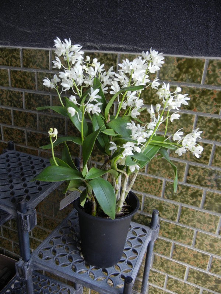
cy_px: 147
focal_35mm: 30
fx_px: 255
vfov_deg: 60.0
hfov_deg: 46.8
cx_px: 110
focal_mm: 5.4
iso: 160
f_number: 3.5
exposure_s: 1/119
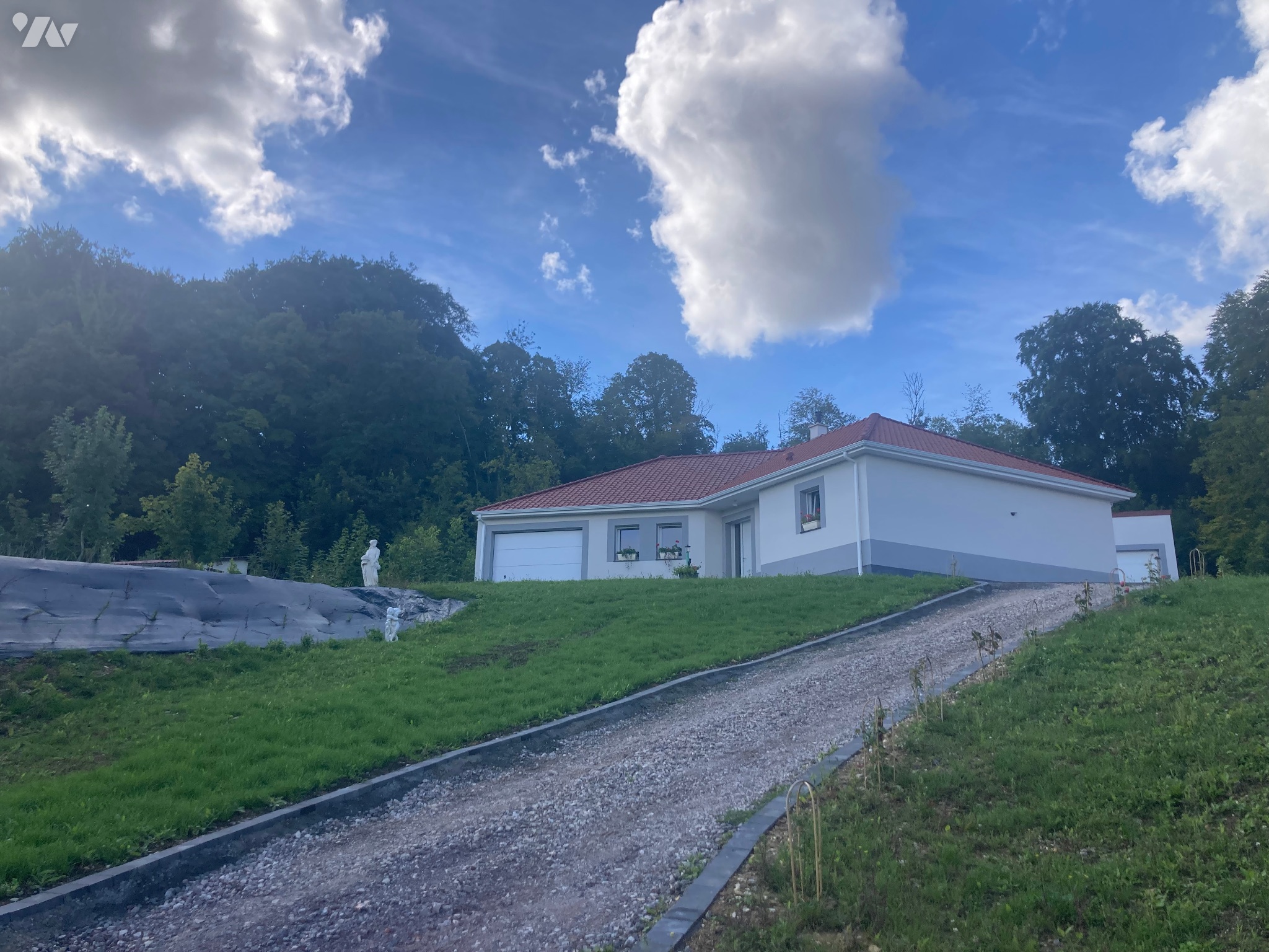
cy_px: 476
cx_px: 634
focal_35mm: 28
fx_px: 1026
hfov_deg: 63.4
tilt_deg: +16.7
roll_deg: -1.5
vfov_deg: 49.7
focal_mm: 3.99
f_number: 1.8
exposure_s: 1/1845
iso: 20
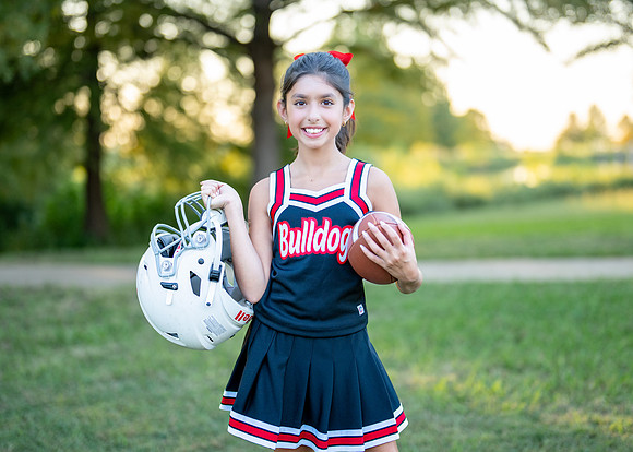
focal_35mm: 61
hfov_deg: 32.3
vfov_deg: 23.3
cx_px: 321
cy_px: 201
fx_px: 1095
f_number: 1.2
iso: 200
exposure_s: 1/800
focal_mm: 50
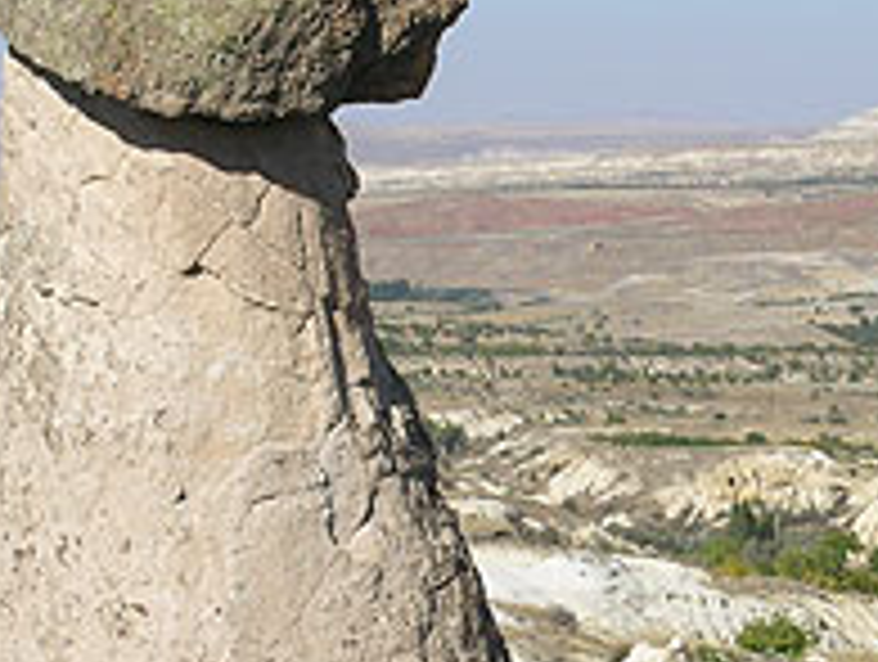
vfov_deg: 8.6
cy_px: 500
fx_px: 4396
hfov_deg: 11.3
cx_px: 770
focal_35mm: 173
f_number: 8
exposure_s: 1/220
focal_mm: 15.6
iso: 50
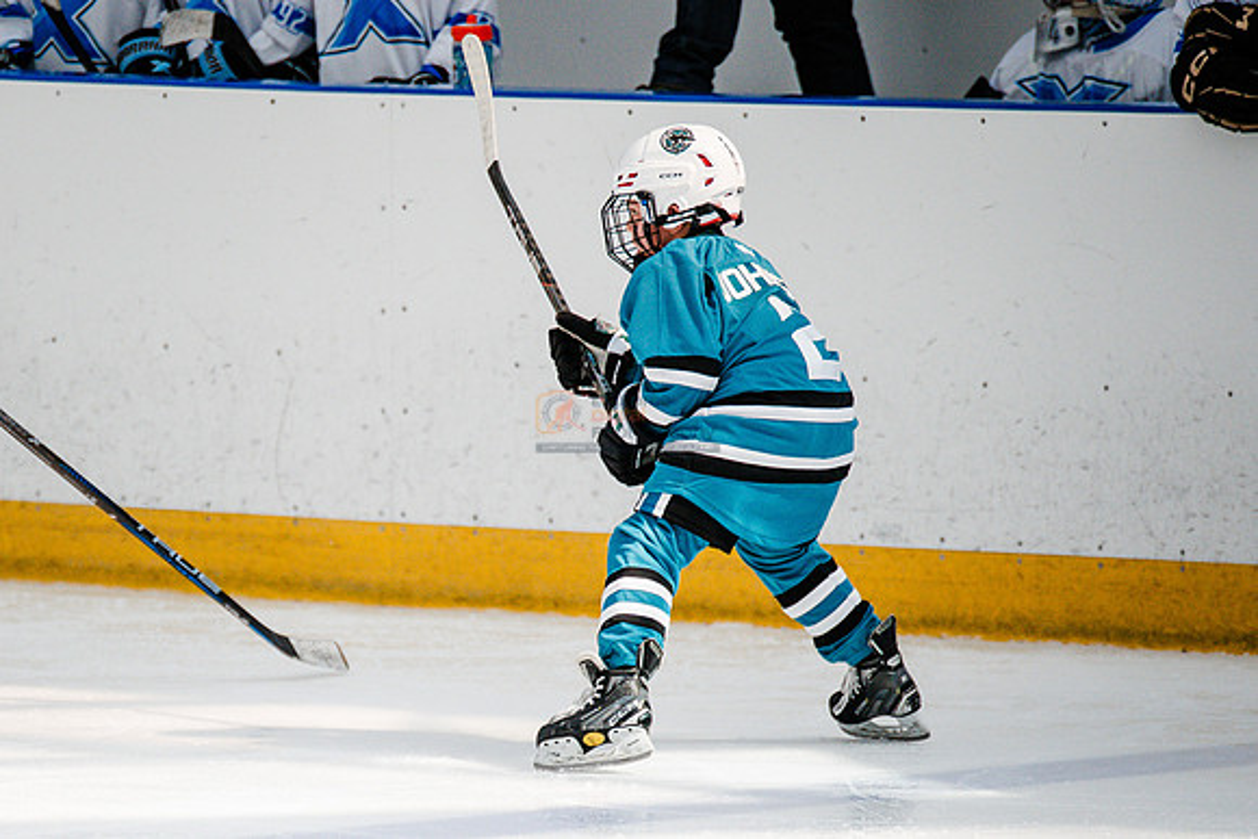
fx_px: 17519
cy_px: 701
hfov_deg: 4.1
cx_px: 276
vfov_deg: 2.7
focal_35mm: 501
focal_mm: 300
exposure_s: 1/4000
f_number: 3.2
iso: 1250
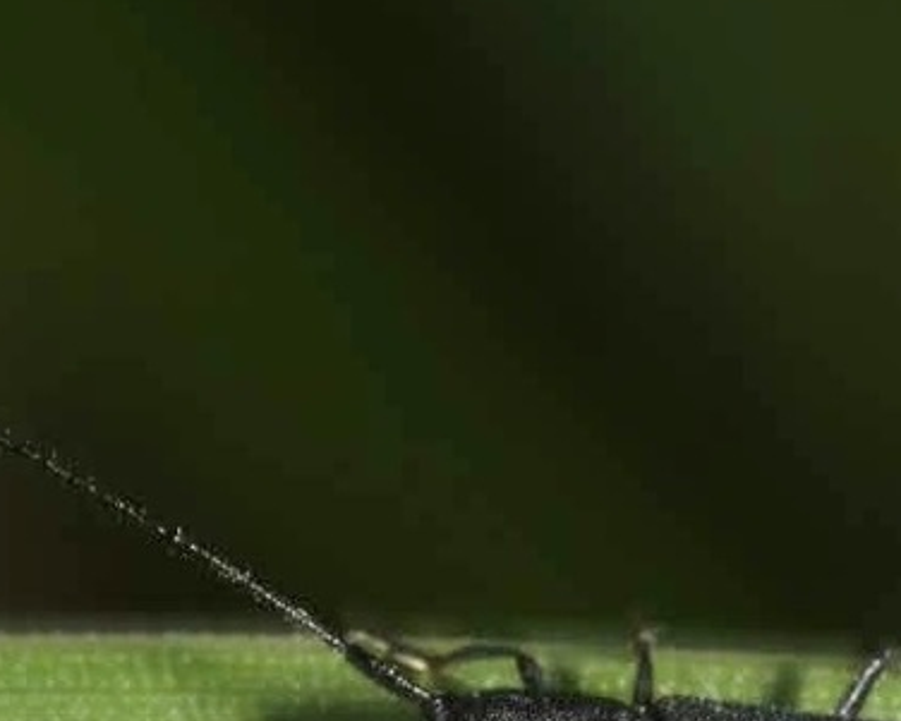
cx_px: 581
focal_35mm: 377
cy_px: 707
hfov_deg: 5.1
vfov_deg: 4.1
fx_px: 10061
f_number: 32
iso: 100
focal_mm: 105
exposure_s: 1/60
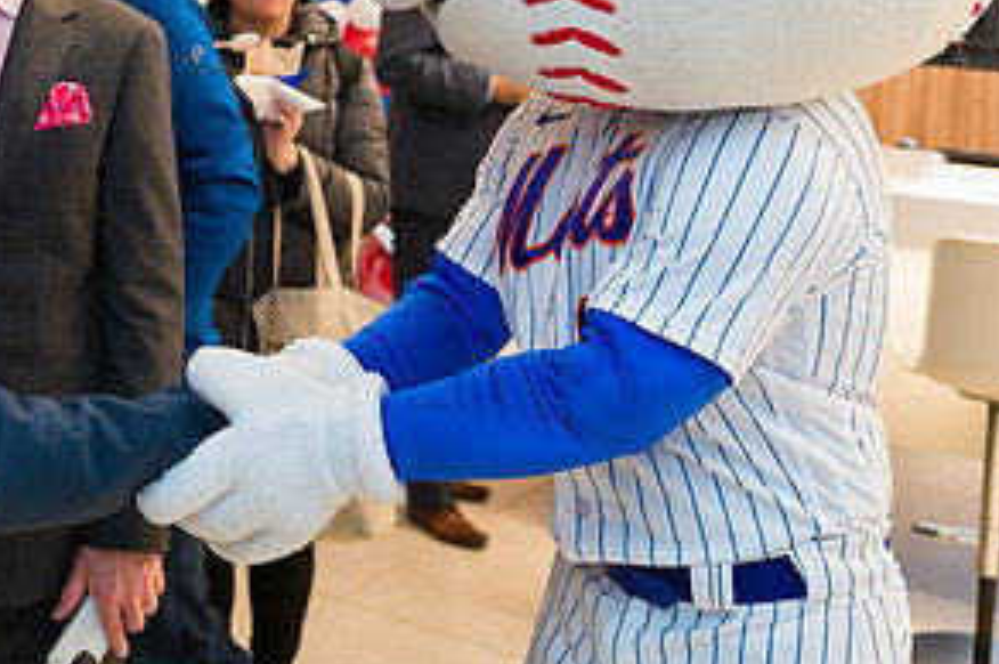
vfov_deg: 22.7
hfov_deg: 35.0
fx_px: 1580
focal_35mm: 57
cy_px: -18
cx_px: 433
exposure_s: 1/200
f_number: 4
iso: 400
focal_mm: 27
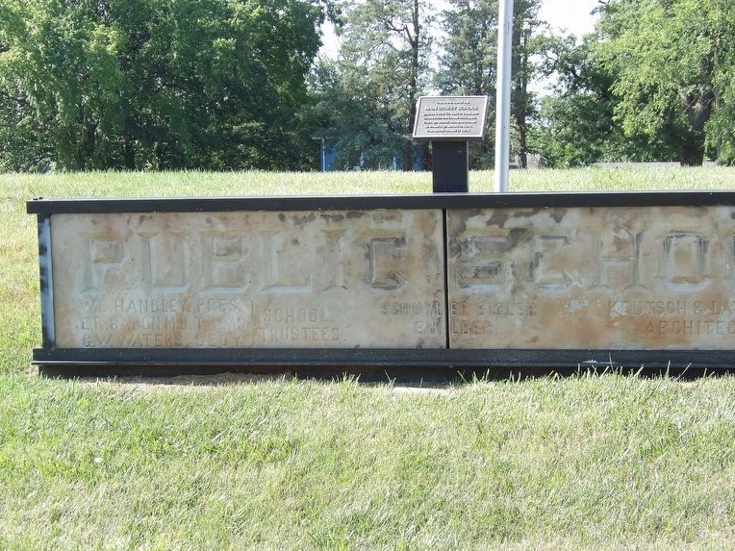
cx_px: 366
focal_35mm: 89
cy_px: 285
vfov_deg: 16.6
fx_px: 1890
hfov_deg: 22.0
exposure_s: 1/147
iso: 100
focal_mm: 15.3
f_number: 4.1
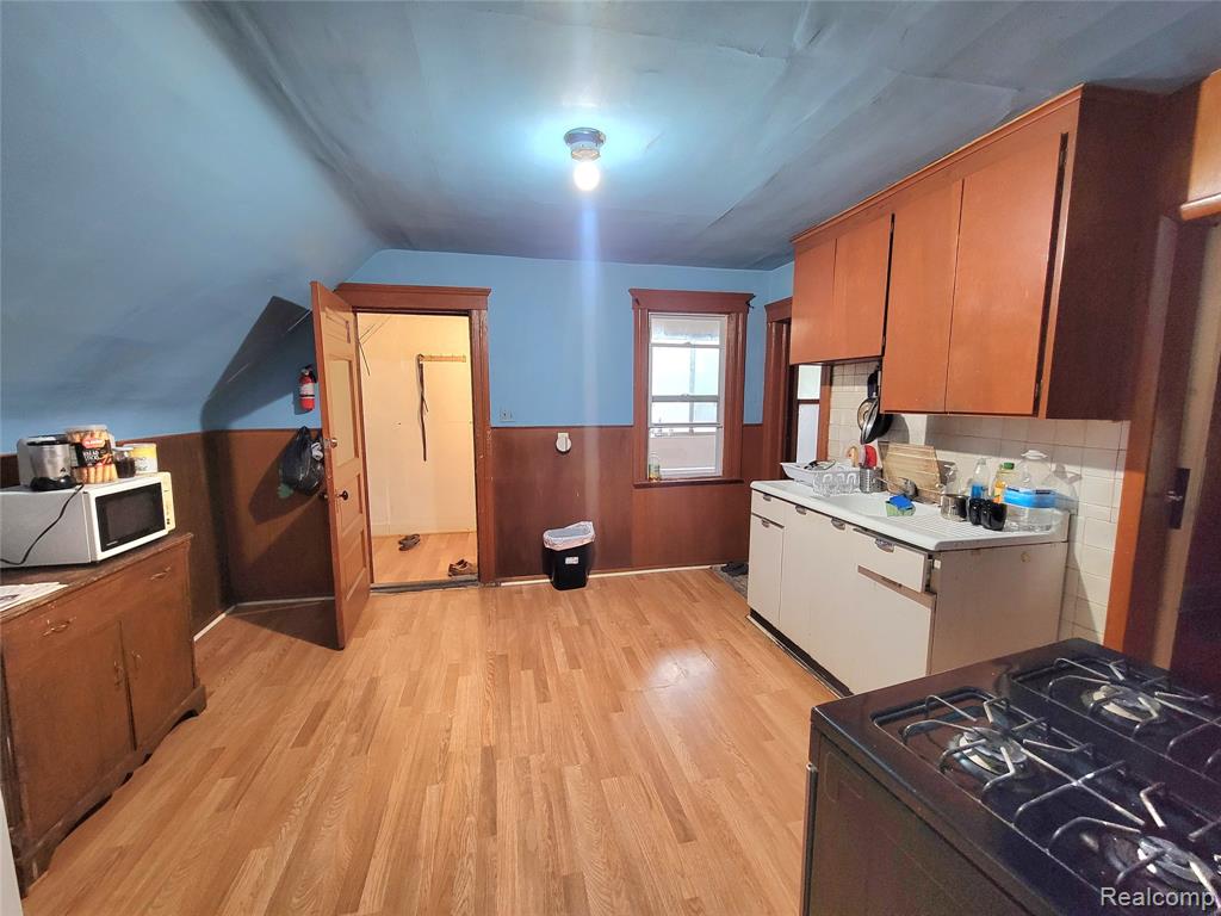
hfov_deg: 106.2
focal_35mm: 13
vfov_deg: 89.9
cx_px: 610
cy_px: 458
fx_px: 459
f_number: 2.2
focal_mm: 2.2
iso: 320
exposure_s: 1/30
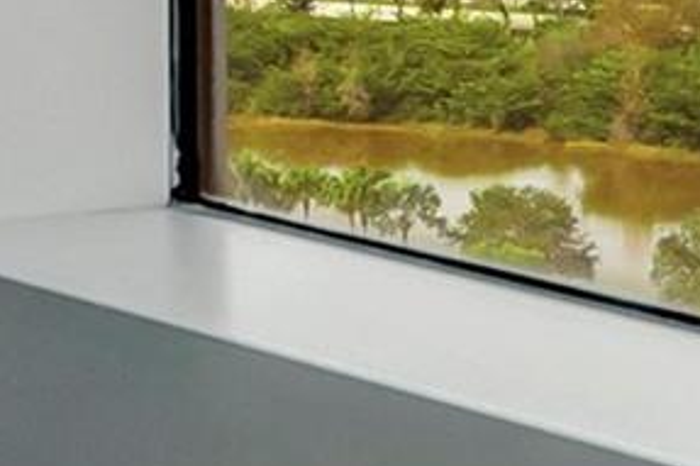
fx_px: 4994
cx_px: 368
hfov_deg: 8.0
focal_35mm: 257
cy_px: -528
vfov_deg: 5.2
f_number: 9
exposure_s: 1/160
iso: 400
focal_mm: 24
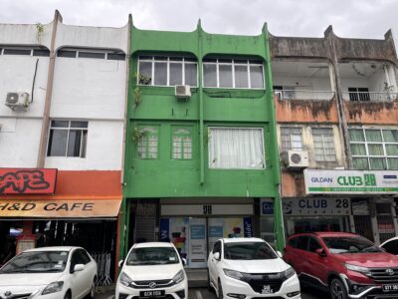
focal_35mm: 25
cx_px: 199
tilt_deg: +15.8
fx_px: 287
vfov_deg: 54.9
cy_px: 150
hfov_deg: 69.4
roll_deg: -0.2
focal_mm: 5.1
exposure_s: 1/404
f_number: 1.6
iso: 32
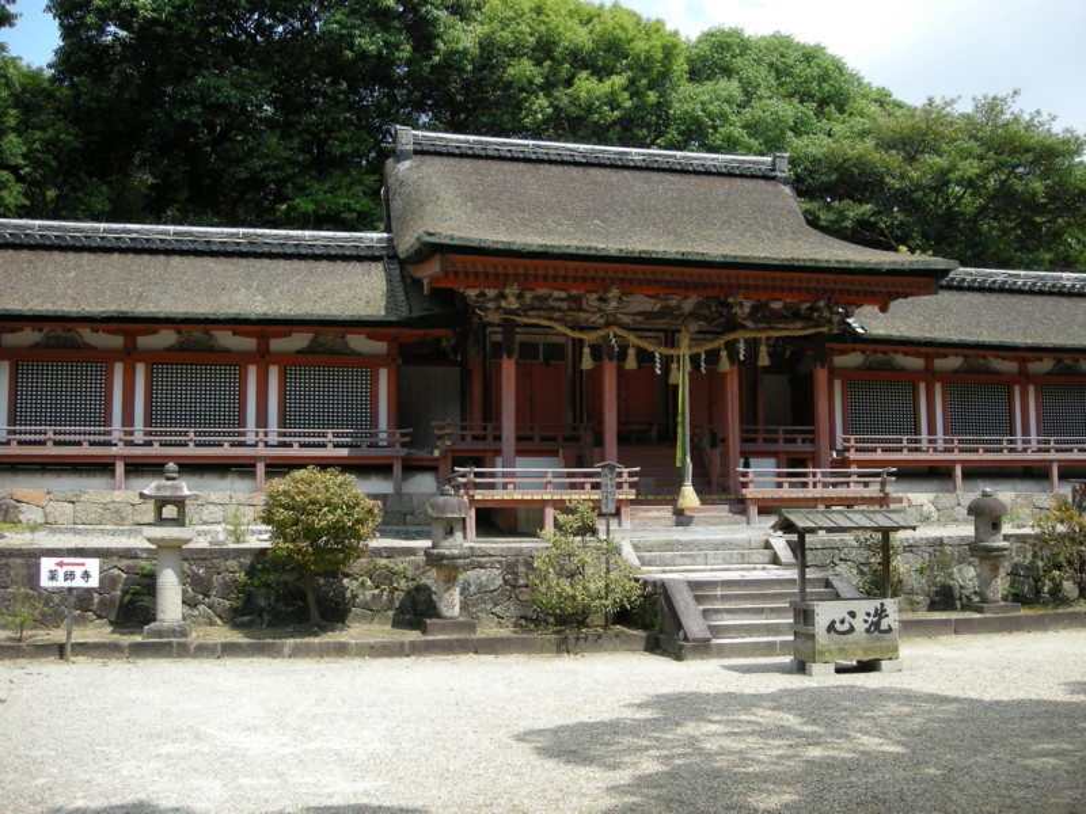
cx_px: 543
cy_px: 407
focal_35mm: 35
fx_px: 1098
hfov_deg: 52.6
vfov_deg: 40.7
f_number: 2.8
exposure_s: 1/479
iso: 50
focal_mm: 5.7
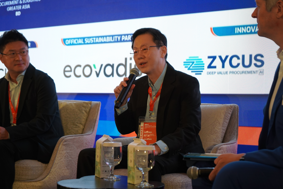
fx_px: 550
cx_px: 142
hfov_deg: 28.8
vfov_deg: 19.5
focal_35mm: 70
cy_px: 94
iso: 1600
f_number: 5.6
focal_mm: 70
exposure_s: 1/160
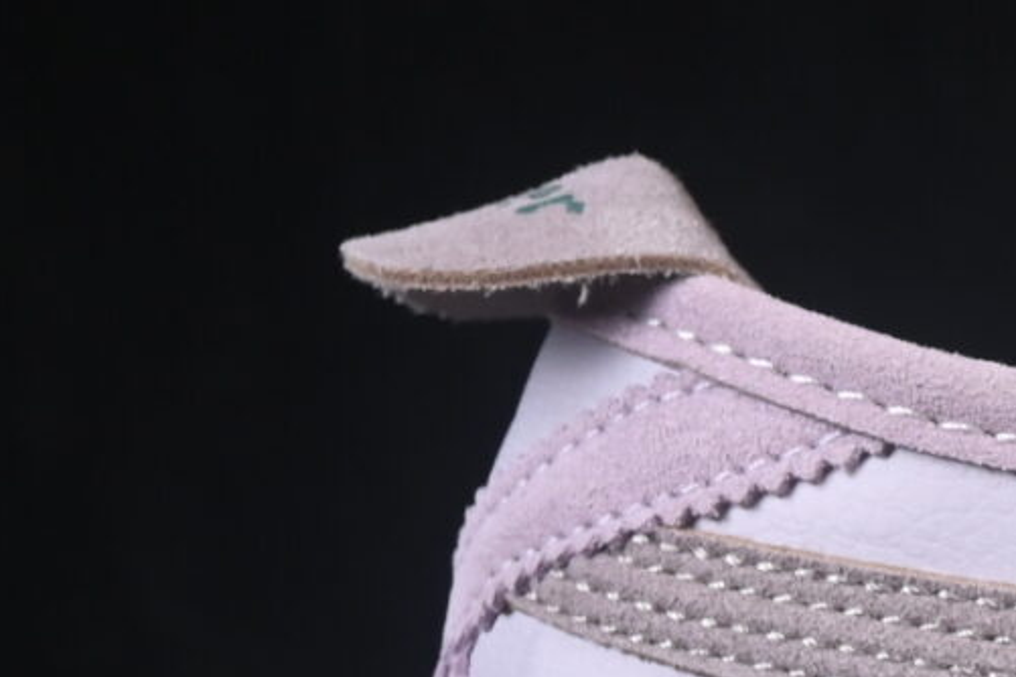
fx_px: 10808
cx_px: 2231
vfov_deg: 3.6
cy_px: 303
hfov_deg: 5.2
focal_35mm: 383
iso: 160
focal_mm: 50
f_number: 8
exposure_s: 1/80
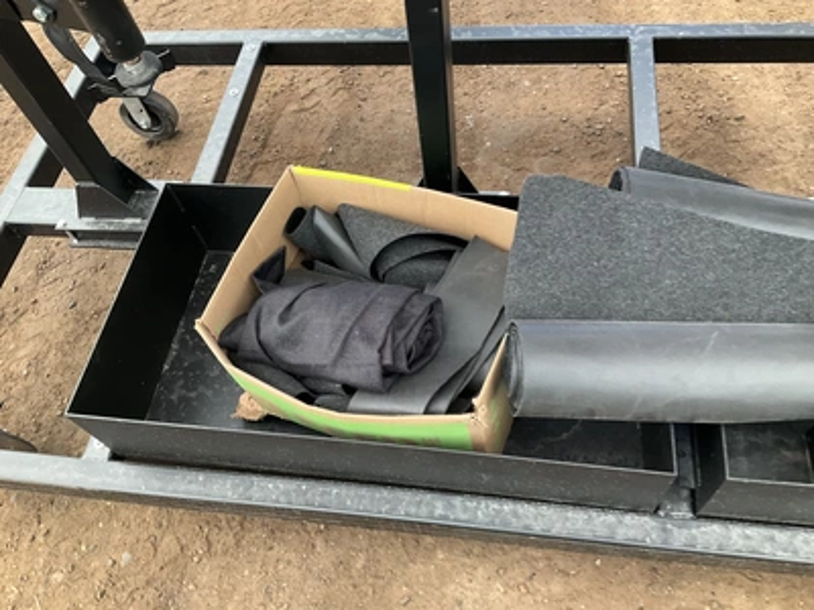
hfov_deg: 61.7
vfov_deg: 48.2
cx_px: 407
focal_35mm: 29
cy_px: 305
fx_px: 682
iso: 64
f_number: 1.8
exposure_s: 1/64
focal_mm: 3
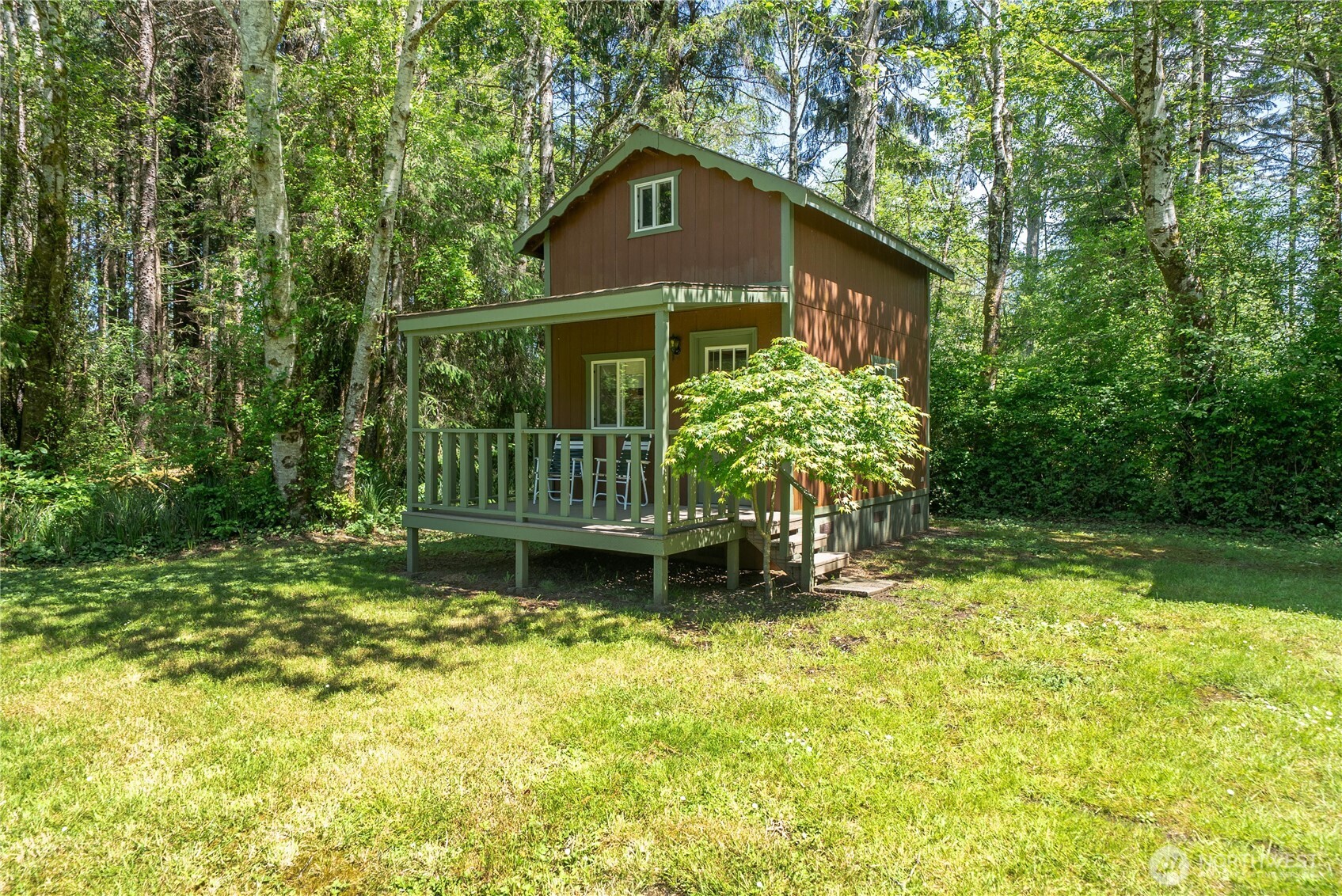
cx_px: 671
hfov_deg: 81.2
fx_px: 783
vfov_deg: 59.6
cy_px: 448
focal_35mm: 21
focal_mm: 21
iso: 80
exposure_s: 1/40
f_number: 7.1
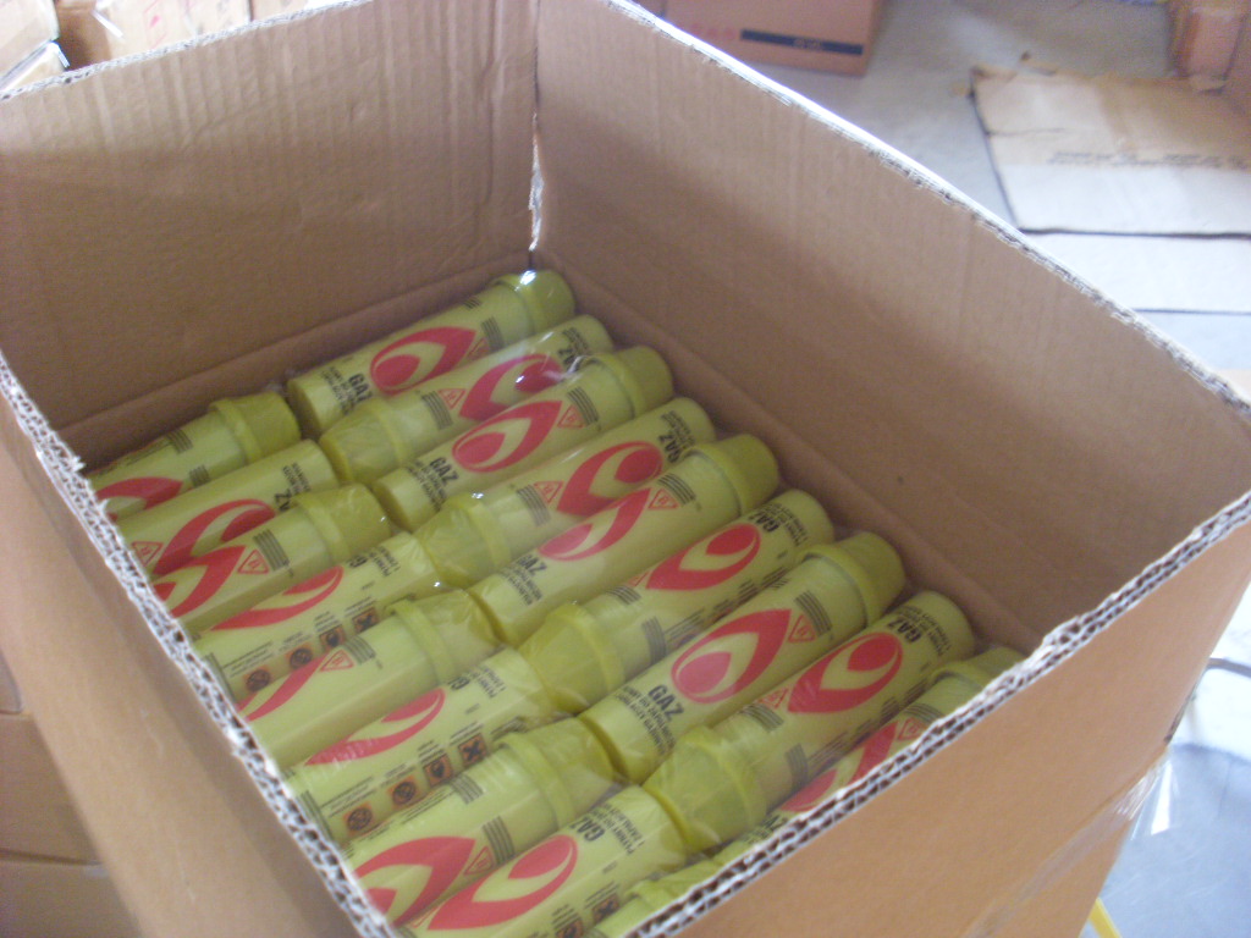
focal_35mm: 38
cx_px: 626
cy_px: 469
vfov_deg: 37.7
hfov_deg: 49.0
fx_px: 1373
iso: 200
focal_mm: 6.3
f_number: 3
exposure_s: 1/6
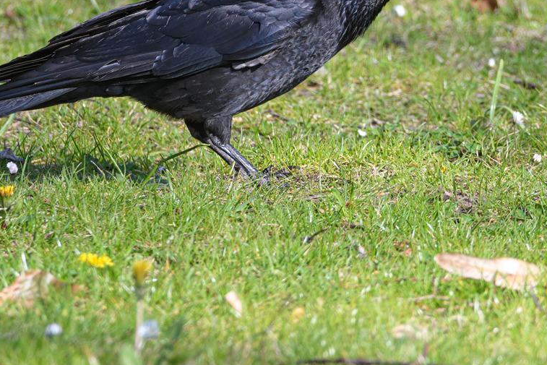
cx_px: 259
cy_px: 89
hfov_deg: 1.9
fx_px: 16260
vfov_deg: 1.3
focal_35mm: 1070
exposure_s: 1/400
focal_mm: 450
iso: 400
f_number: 8
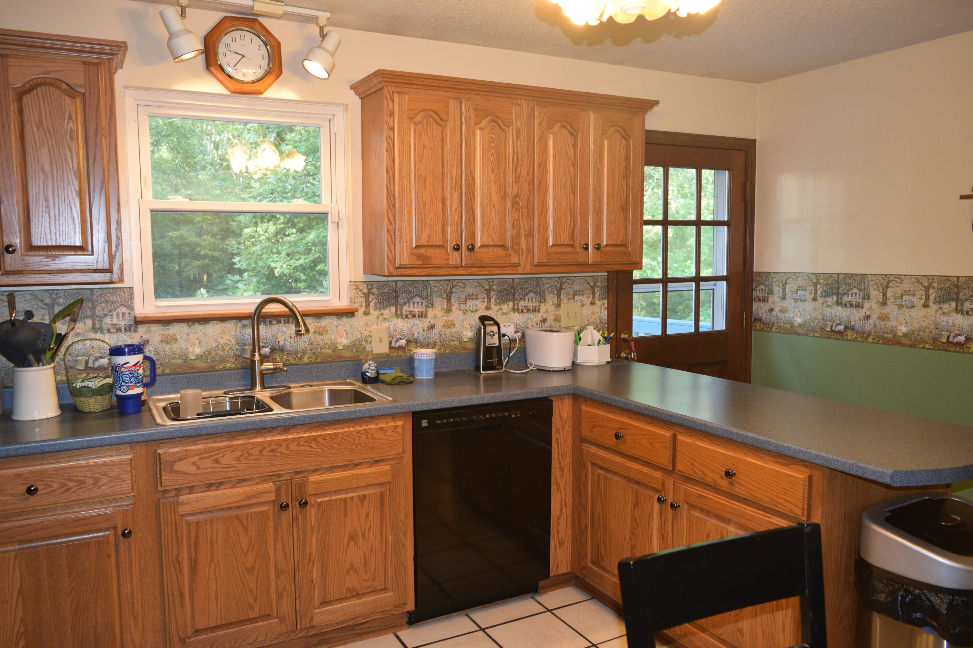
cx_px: 486
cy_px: 324
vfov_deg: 47.9
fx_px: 730
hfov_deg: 67.4
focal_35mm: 27
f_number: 4.5
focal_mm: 18
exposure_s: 1/80
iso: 800
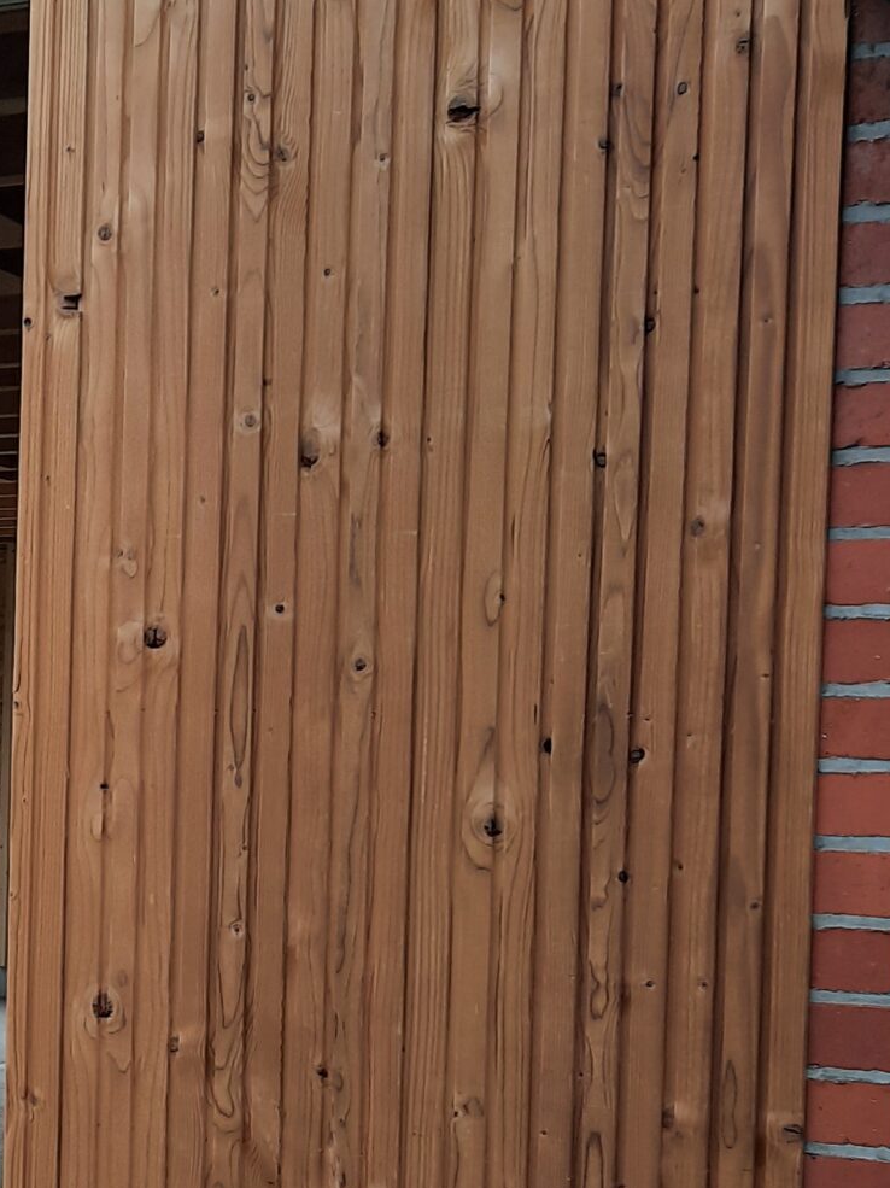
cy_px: 829
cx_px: -123
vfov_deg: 29.5
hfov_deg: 21.3
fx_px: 2230
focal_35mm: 65
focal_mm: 4.6
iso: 32
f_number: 2
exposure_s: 1/108
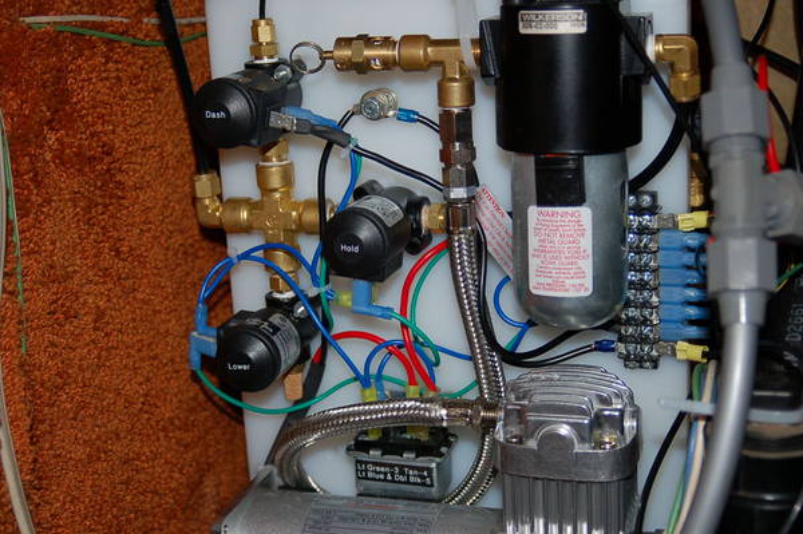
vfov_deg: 22.6
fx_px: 1337
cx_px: 402
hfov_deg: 33.4
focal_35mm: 60
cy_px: 267
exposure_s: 1/60
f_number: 4
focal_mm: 40
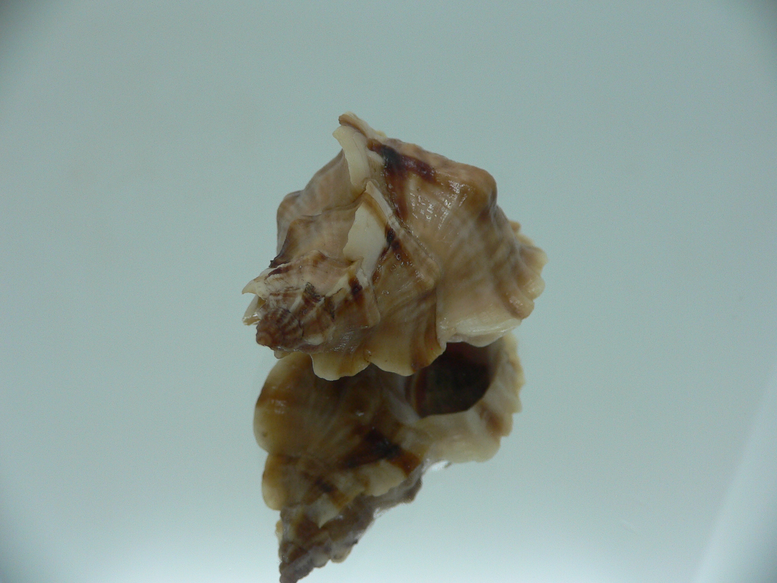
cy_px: 292
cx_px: 388
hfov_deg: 52.6
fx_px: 786
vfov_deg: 40.7
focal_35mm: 35
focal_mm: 4.6
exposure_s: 1/60
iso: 80
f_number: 2.8
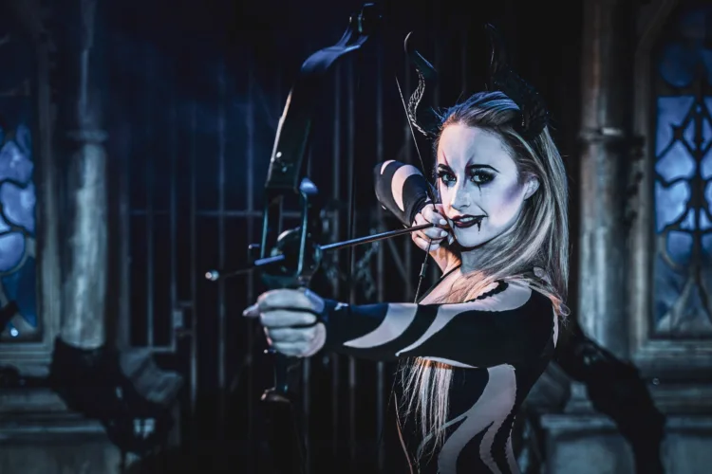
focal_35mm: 59
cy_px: 241
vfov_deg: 22.9
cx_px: 341
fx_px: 1170
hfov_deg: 33.8
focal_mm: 52
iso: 1250
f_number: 2.8
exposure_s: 1/160
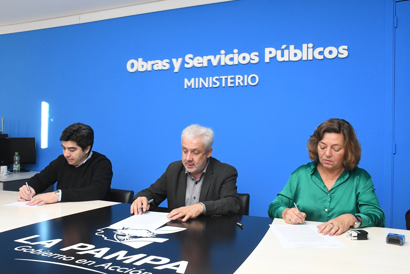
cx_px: 205
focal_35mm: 30
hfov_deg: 61.9
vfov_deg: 43.6
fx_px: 342
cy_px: 137
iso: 3200
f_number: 8
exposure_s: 1/250
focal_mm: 20
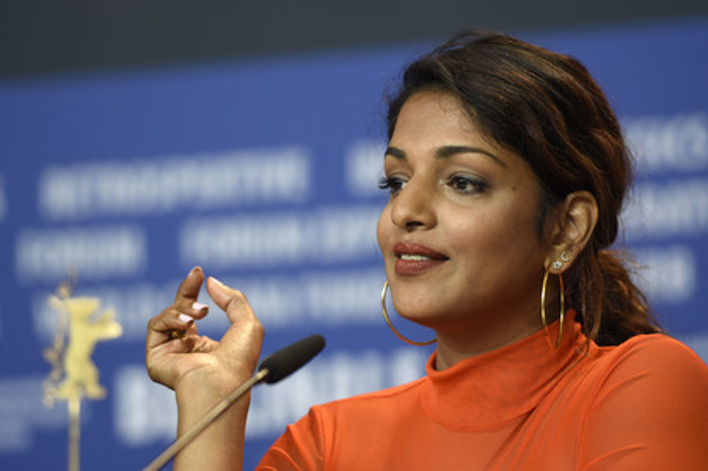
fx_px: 5896
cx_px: 354
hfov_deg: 6.9
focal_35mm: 300
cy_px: 236
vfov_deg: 4.6
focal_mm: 200
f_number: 2.8
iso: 640
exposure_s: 1/320
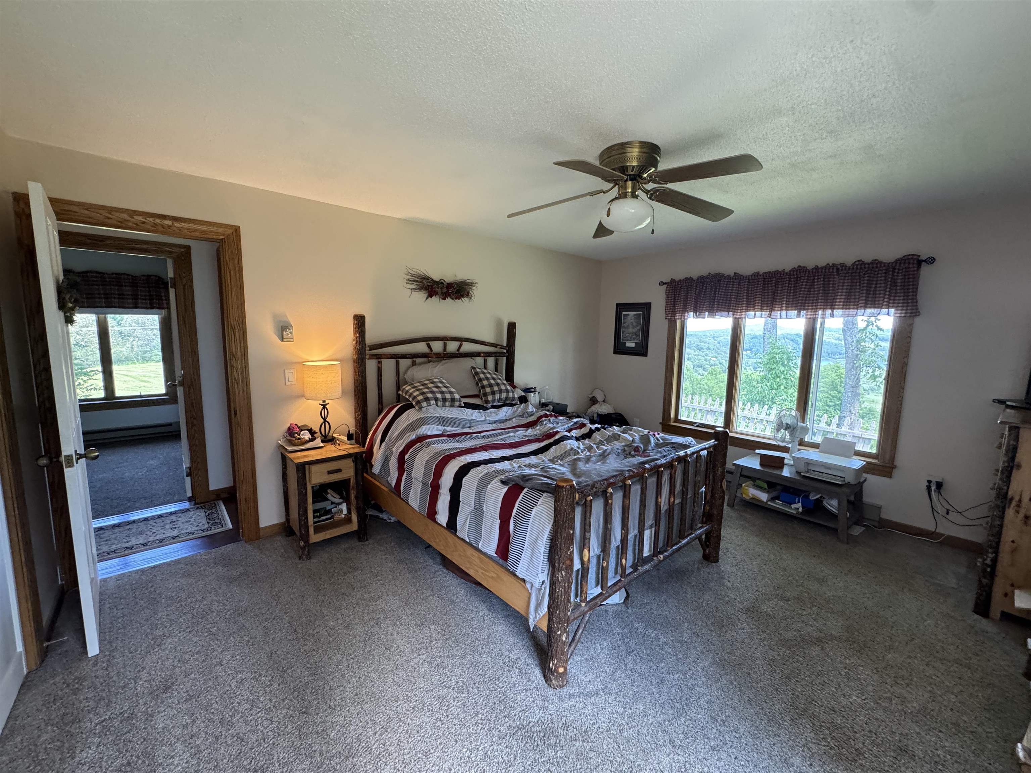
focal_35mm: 14
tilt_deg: -8.5
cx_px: 516
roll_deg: -1.9
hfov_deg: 102.1
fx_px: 417
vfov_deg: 85.7
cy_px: 386
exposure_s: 1/85
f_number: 2.2
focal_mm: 2.22
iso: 320
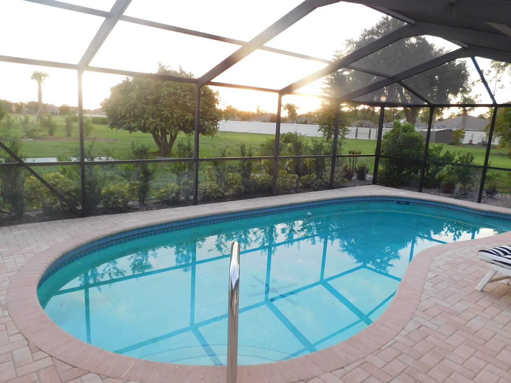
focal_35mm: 25
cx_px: 239
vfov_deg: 54.9
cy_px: 196
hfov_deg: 69.3
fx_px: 369
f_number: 3
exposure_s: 1/30
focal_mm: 4
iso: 160
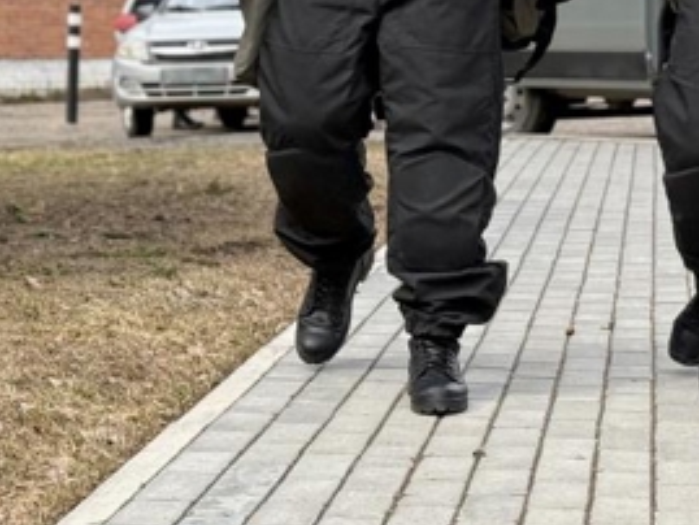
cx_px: 747
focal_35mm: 119
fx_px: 2404
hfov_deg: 16.1
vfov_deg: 12.3
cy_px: -29
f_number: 1.78
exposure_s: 1/1795
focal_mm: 6.76
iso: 100
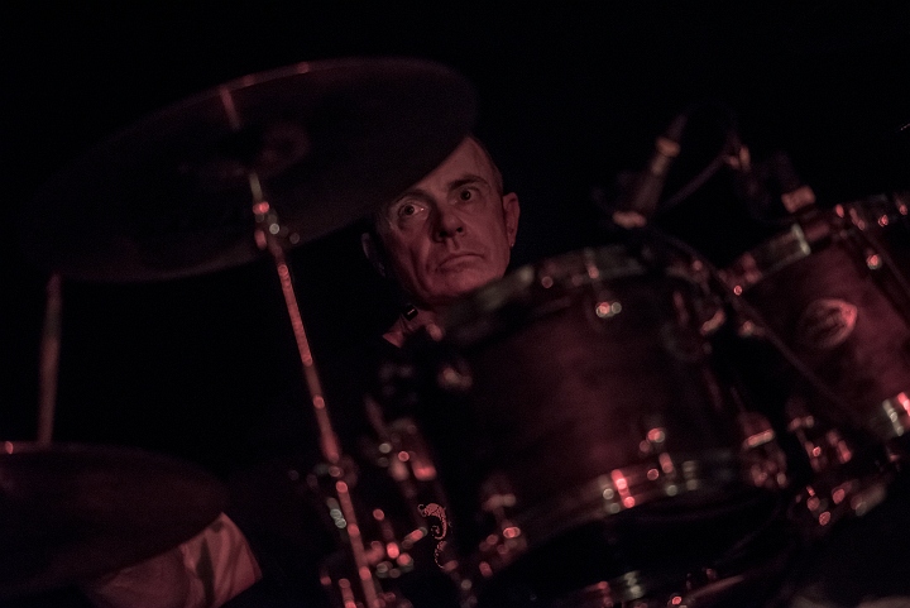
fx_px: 5058
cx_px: 455
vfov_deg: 6.9
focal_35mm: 200
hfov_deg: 10.3
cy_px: 304
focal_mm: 200
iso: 4000
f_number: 2.8
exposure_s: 1/100
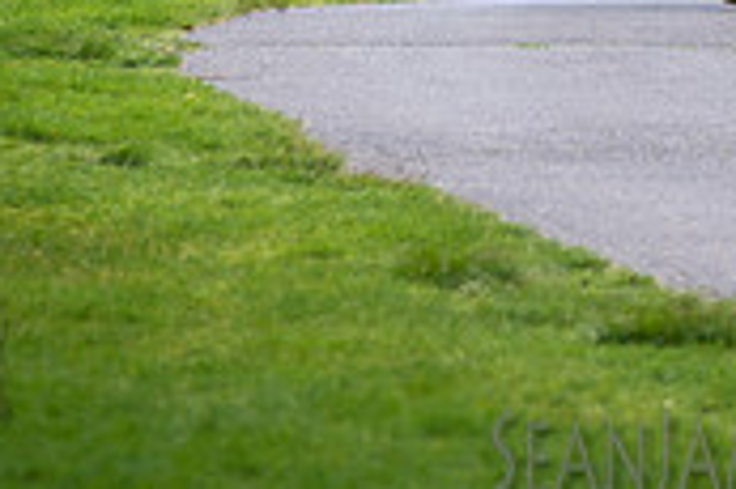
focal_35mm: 744
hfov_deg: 2.8
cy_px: -210
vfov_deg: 1.8
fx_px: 15196
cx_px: 674
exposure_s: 1/500
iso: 100
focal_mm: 200
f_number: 3.5
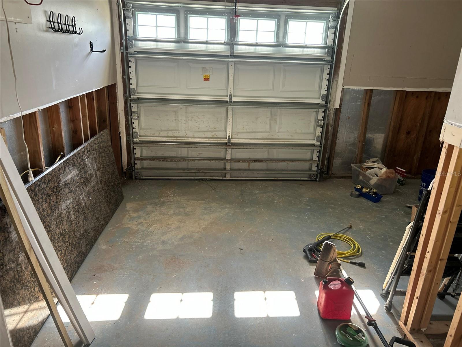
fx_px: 347
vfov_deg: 53.1
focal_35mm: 26
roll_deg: -2.0
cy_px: 174
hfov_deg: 67.3
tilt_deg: -19.3
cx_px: 231
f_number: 1.5
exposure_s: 1/121
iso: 125
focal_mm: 5.7
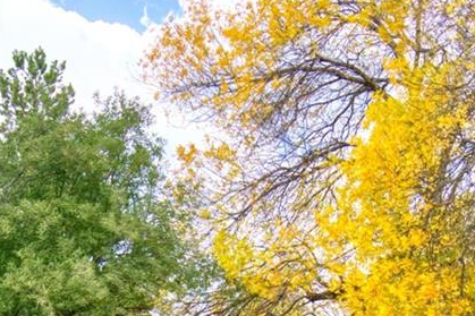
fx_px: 1108
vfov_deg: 14.9
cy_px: 490
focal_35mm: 84
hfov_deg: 24.2
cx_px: 202
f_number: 4
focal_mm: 22
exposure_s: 1/1600
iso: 500
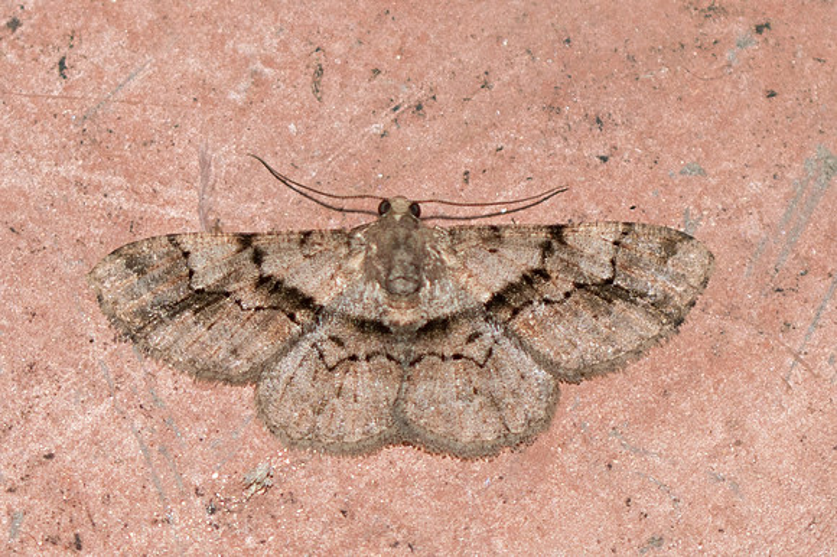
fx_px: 11225
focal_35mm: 483
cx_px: 460
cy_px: 334
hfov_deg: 4.3
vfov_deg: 2.8
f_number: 3.3
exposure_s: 1/250
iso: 250
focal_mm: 90
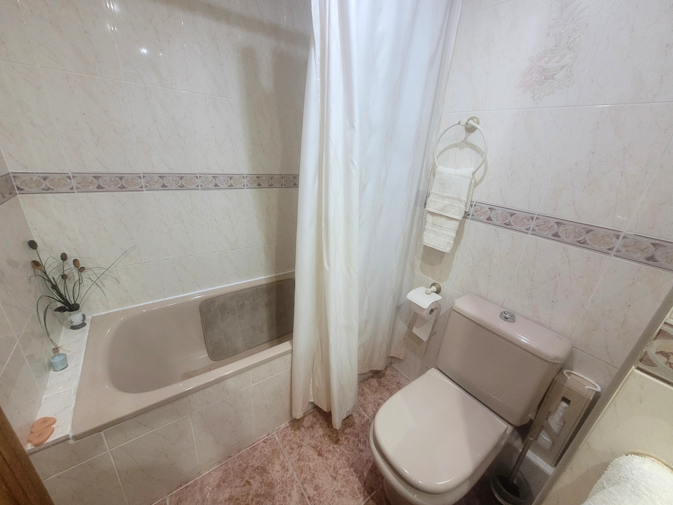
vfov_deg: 89.9
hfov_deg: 106.2
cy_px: 252
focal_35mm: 13
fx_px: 253
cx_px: 336
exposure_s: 1/50
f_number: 2.2
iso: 320
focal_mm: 1.74
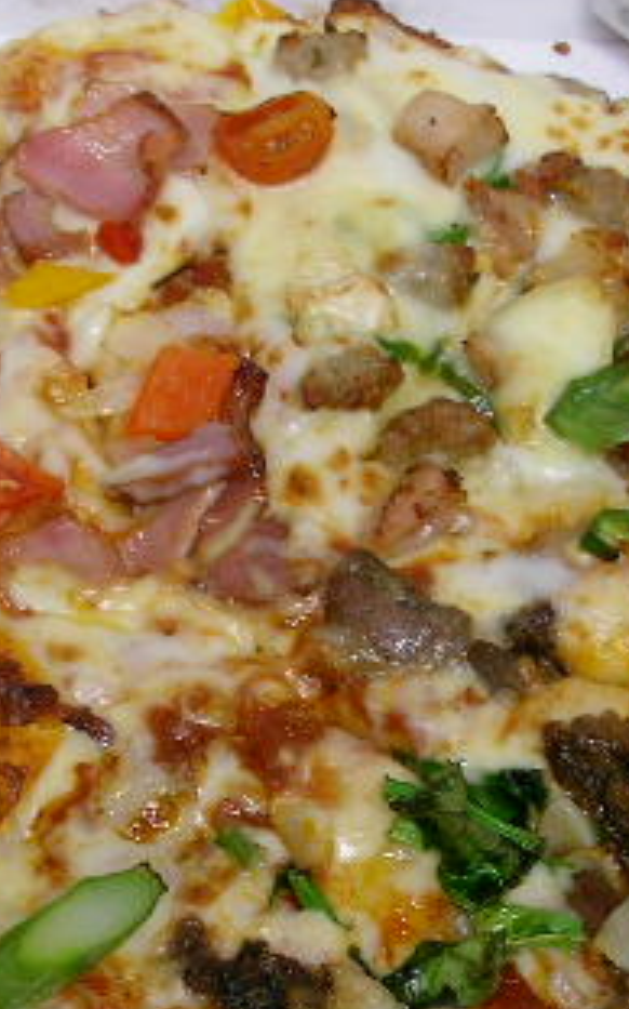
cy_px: 766
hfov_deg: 15.7
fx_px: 2280
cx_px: 208
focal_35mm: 83
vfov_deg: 24.6
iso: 100
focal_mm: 5.8
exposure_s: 1/16.2
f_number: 3.5
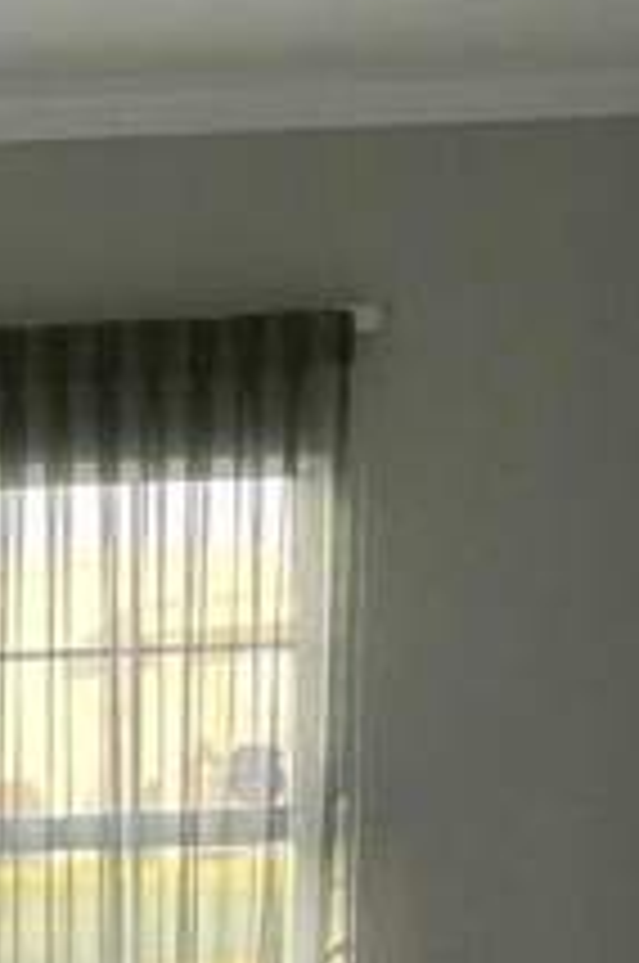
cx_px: -292
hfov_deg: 9.8
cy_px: 1602
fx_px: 3606
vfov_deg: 13.9
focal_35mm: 135
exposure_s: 1/121
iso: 100
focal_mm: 5.96
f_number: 1.6
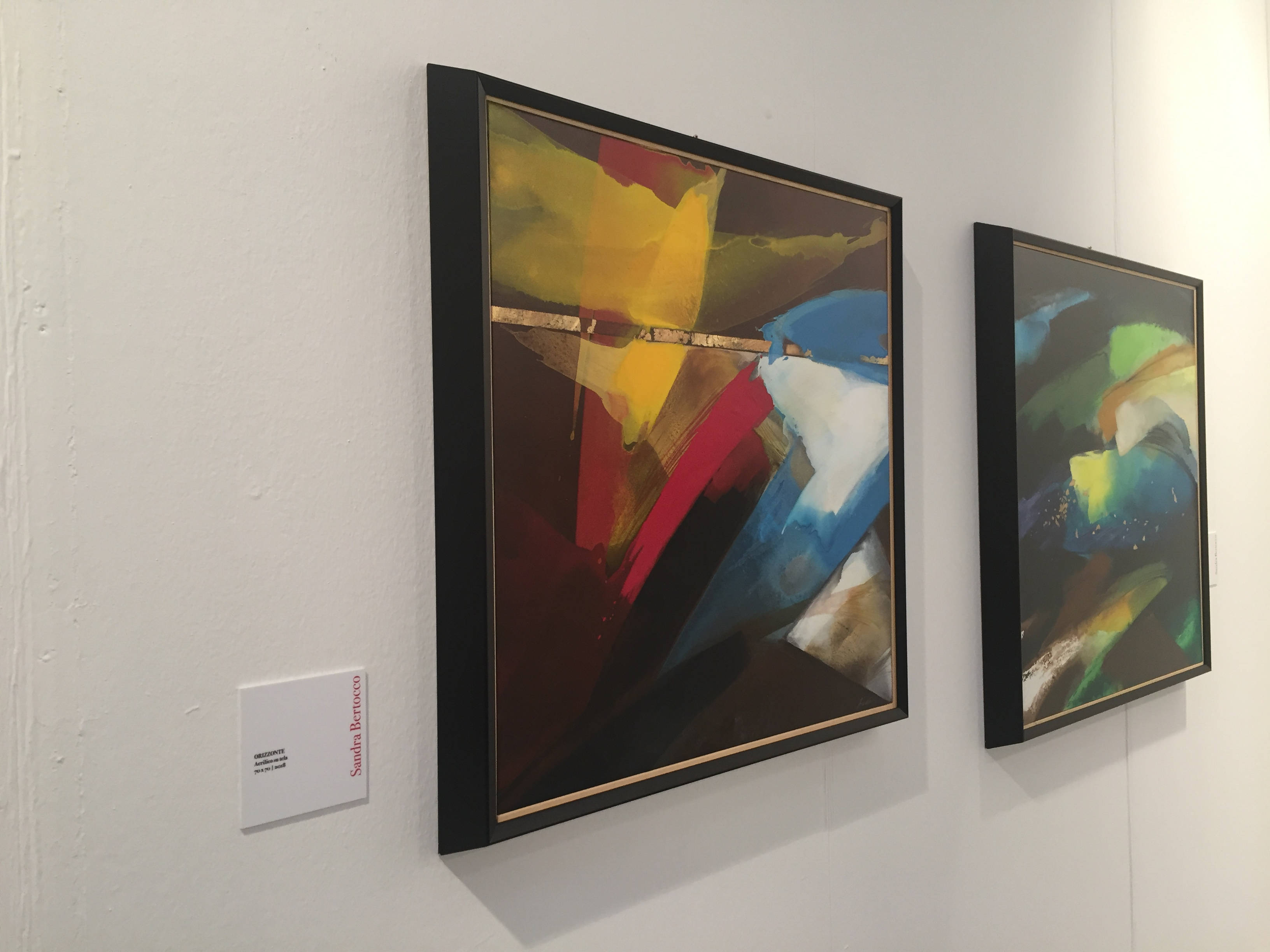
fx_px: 1064
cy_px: 476
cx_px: 635
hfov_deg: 61.7
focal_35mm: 29
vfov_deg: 48.2
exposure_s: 1/33
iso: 64
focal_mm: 4.15
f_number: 2.2
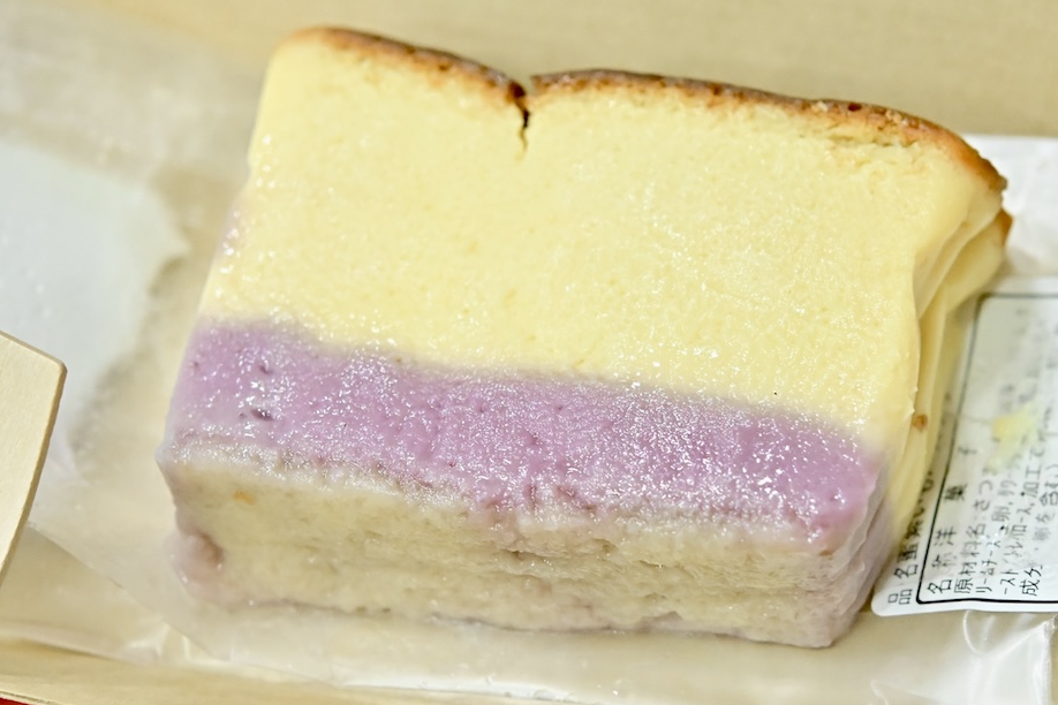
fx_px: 2880
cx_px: 561
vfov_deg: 14.0
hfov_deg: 20.8
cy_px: 354
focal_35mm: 98
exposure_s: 1/125
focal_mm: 60
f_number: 5
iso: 4000
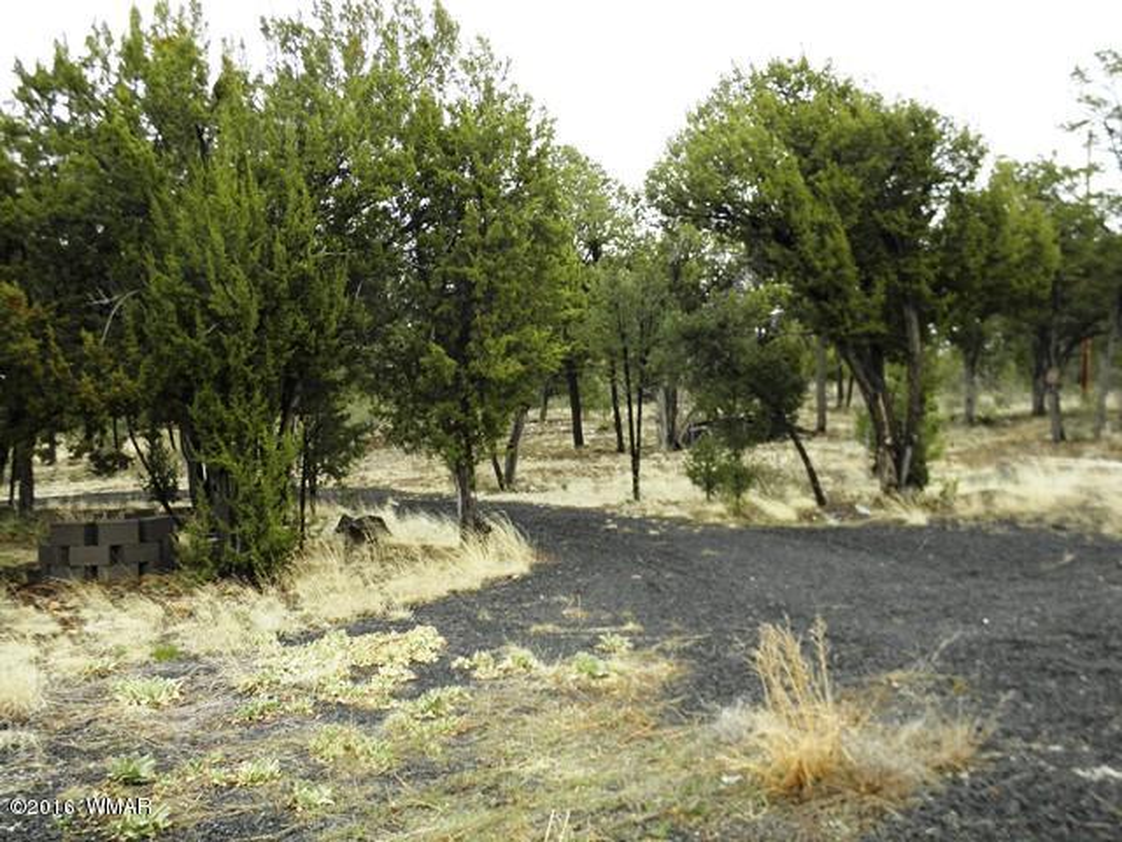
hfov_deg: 55.4
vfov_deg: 42.9
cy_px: 421
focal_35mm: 33
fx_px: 1070
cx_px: 561
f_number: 3.6
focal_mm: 5.9
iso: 100
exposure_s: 1/250
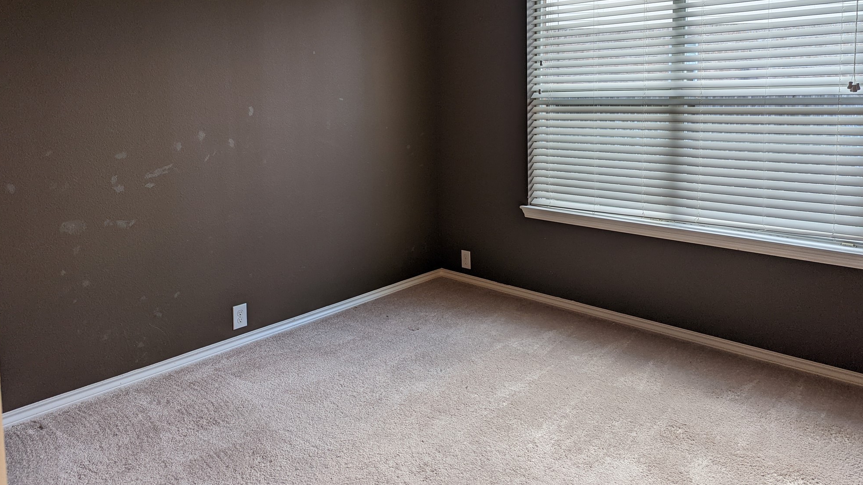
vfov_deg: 42.3
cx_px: 440
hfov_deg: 69.9
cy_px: 159
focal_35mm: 27
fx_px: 618
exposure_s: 1/60
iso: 43
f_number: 1.85
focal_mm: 6.81
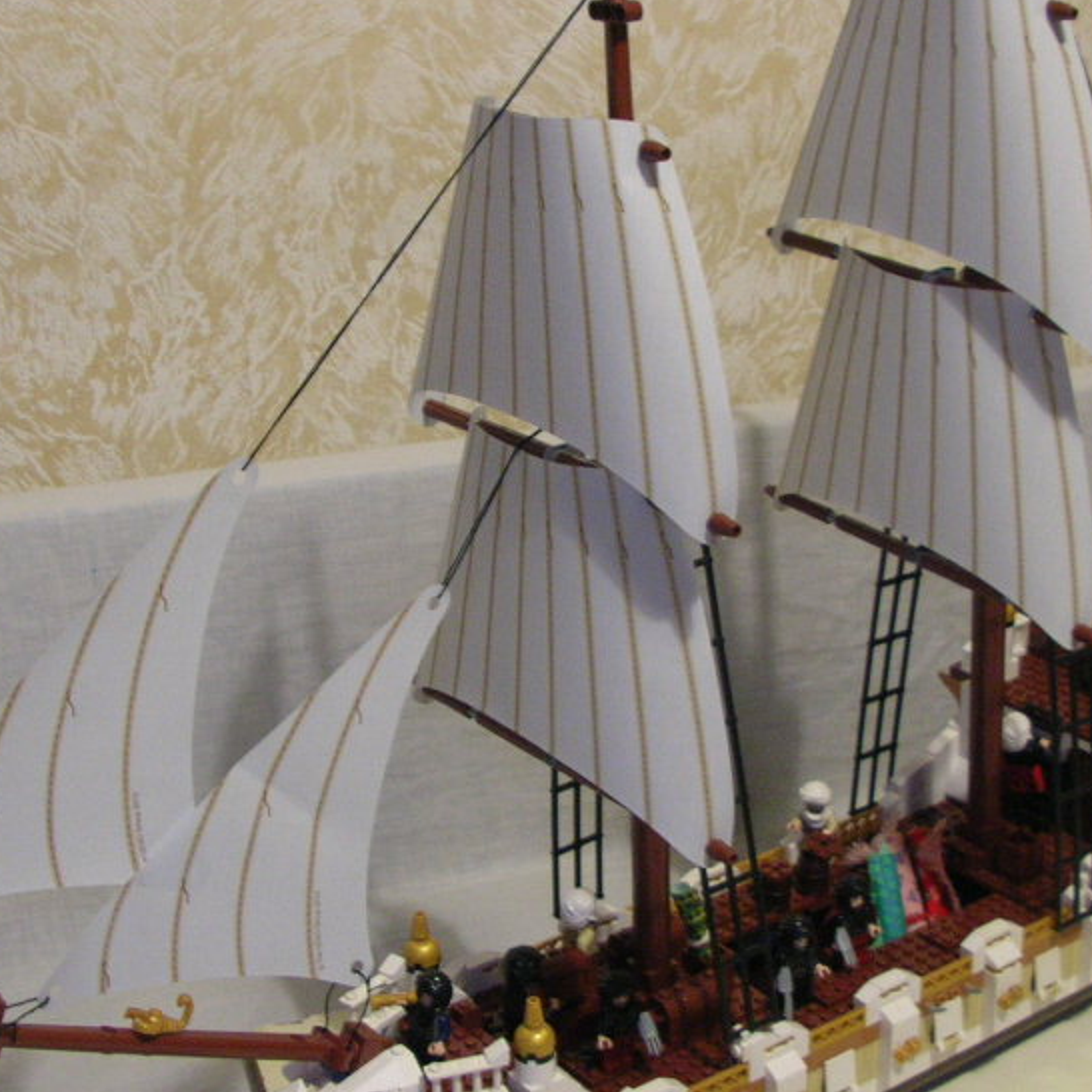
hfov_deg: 29.5
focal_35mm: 58
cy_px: 516
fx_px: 2070
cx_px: 578
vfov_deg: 29.5
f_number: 2.8
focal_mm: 5.8
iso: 130
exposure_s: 1/5.9
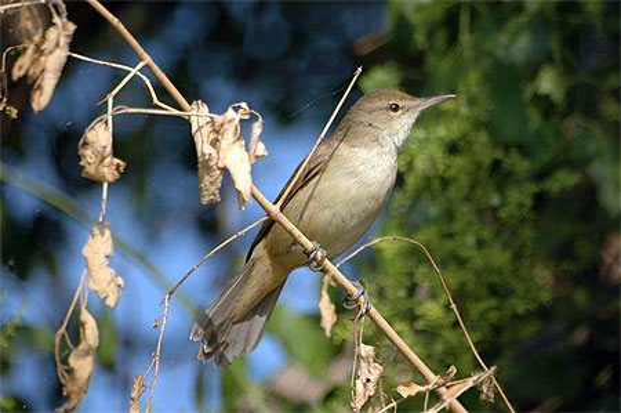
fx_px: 7754
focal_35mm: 450
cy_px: 206
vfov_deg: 3.0
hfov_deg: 4.6
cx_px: 310
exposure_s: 1/500
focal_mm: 300
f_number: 5.6
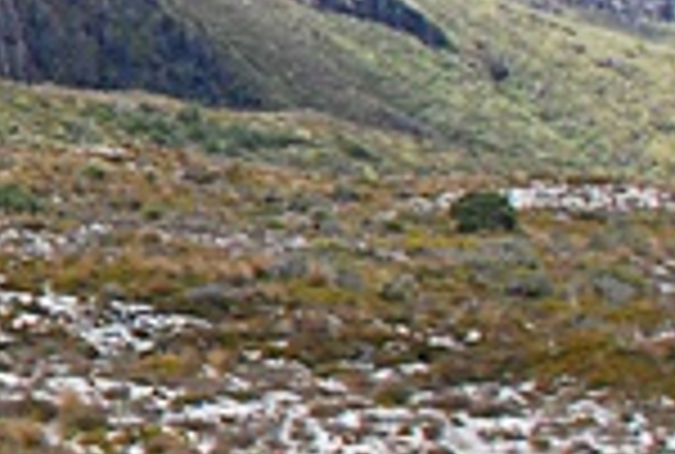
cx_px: -922
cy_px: 130
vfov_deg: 9.6
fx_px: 2708
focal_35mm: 144
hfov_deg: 11.7
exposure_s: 1/800
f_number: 5.6
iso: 400
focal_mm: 18
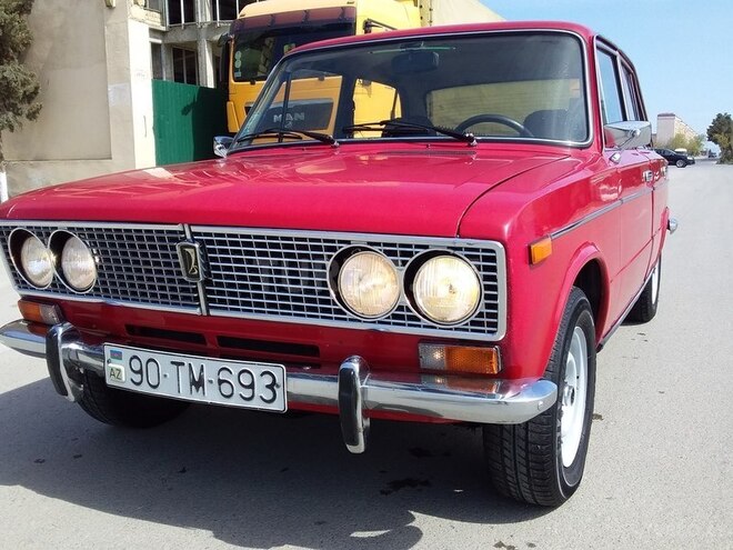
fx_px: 656
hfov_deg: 58.4
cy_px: 275
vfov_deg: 45.4
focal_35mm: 31
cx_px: 366
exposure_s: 1/1115
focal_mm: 3.3
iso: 40
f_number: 2.2
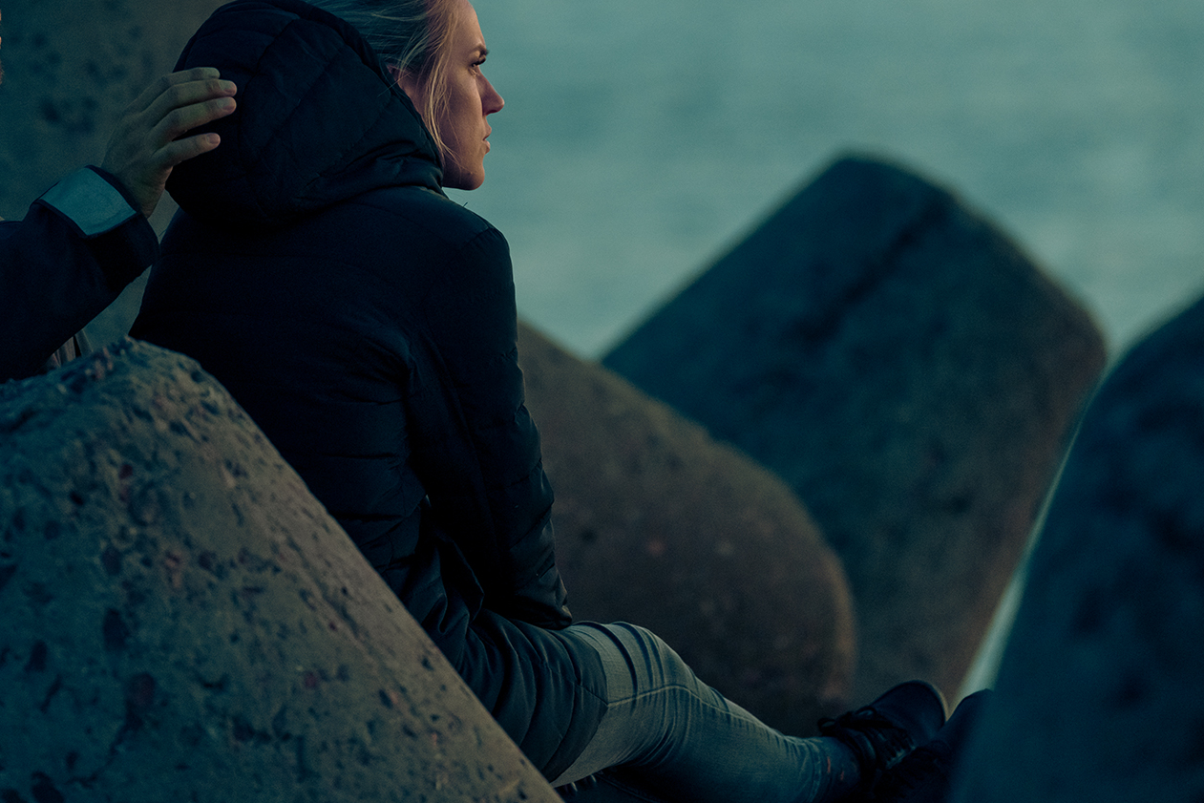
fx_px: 12542
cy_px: 50
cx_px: 399
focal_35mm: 375
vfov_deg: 3.7
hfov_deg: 5.5
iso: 1250
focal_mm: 197
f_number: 2.8
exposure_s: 1/250
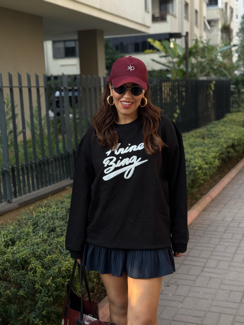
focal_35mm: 48
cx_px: 122
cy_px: 162
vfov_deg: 39.7
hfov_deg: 30.3
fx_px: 451
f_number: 1.78
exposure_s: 1/527
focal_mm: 6.76
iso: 100
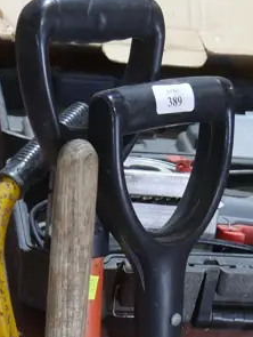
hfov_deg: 13.3
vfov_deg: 15.6
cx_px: 71
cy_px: 573
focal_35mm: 111
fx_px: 1079
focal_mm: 16
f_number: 3.6
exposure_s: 1/60
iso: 500
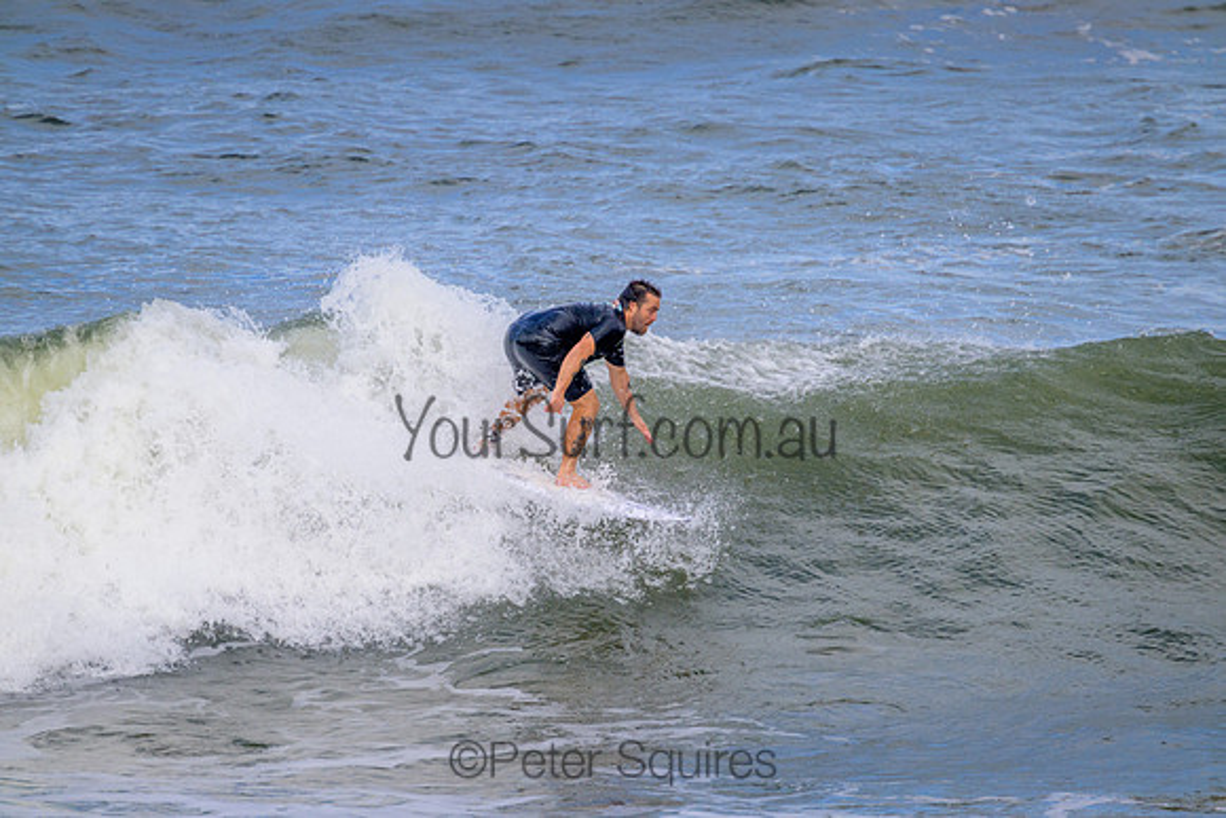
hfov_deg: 2.6
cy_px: 409
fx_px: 27250
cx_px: 613
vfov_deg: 1.7
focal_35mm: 800
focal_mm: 800
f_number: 11
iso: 720
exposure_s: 1/2000
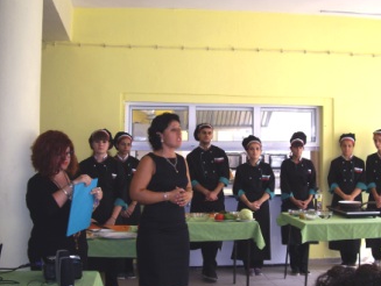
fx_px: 573
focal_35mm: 52
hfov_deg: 36.7
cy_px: 143
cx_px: 214
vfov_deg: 28.1
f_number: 2.8
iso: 100
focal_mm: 7.9
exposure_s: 1/80
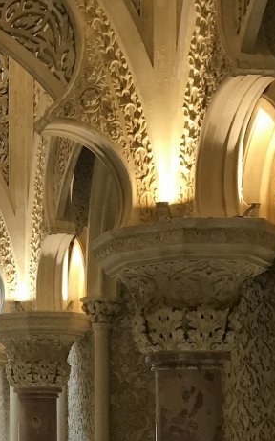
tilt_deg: +4.3
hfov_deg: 15.1
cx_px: -144
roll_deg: -0.3
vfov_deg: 25.3
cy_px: 373
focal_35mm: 80
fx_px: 960
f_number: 2.2
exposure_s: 1/33
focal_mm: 4.15
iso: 125
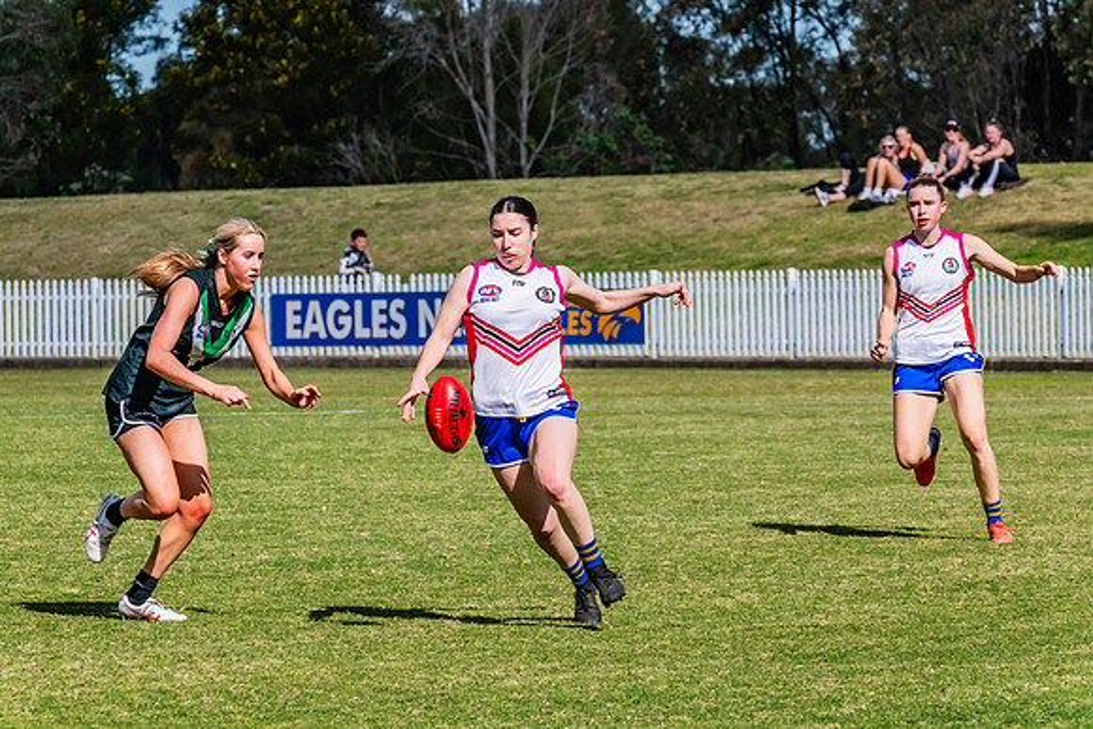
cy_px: 358
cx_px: 517
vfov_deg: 4.8
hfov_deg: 7.2
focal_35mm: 285
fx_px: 8658
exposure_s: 1/1250
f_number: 16
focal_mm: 270
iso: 800
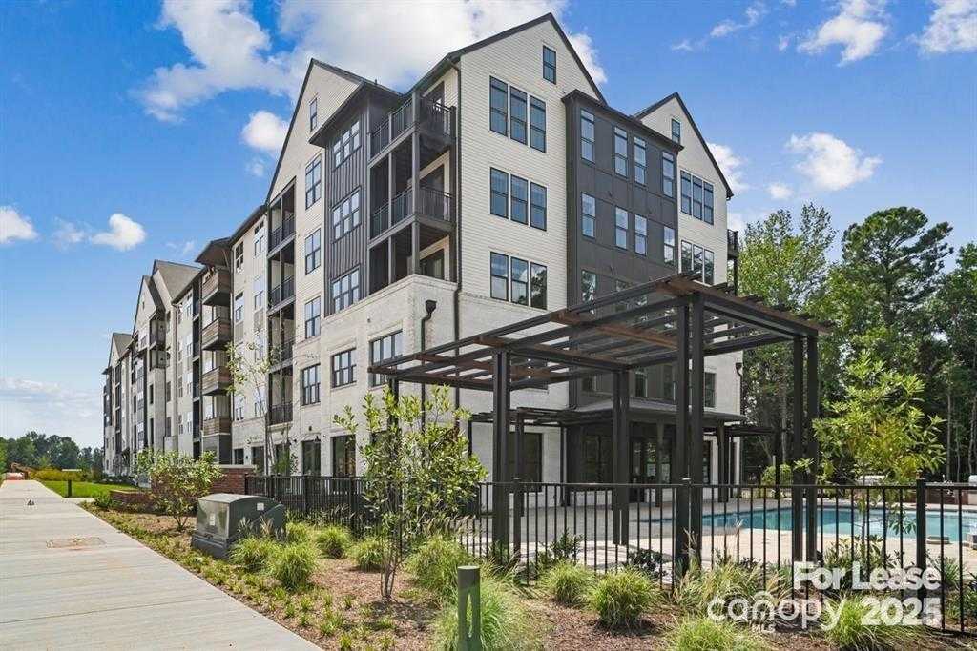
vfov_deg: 64.6
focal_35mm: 19
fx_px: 516
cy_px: 326
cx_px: 488
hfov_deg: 86.9
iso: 200
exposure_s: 1/200
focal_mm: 19
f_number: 11
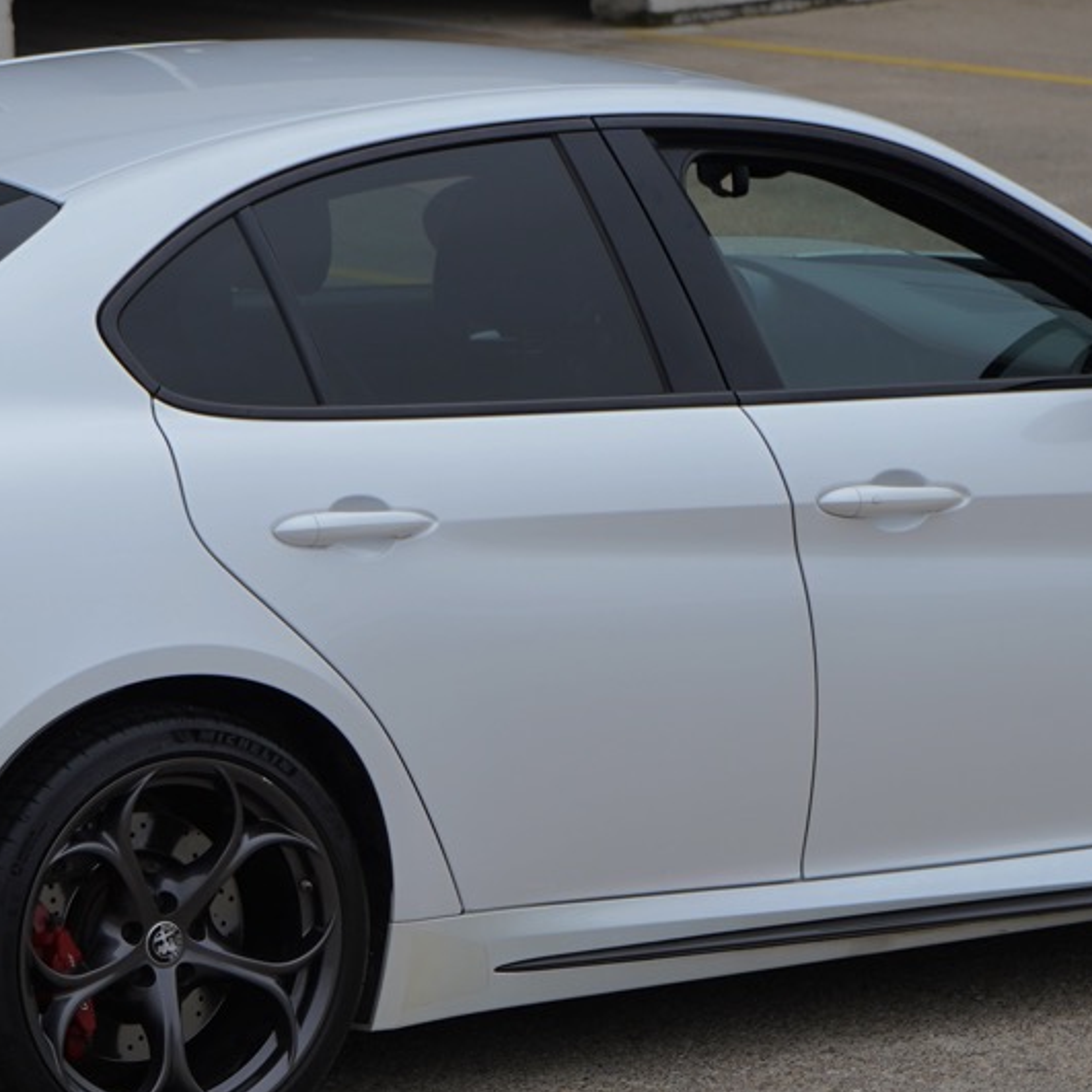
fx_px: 7673
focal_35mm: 215
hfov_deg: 8.1
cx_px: 395
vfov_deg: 8.1
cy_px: 705
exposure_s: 1/160
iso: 100
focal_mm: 70
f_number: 5.6
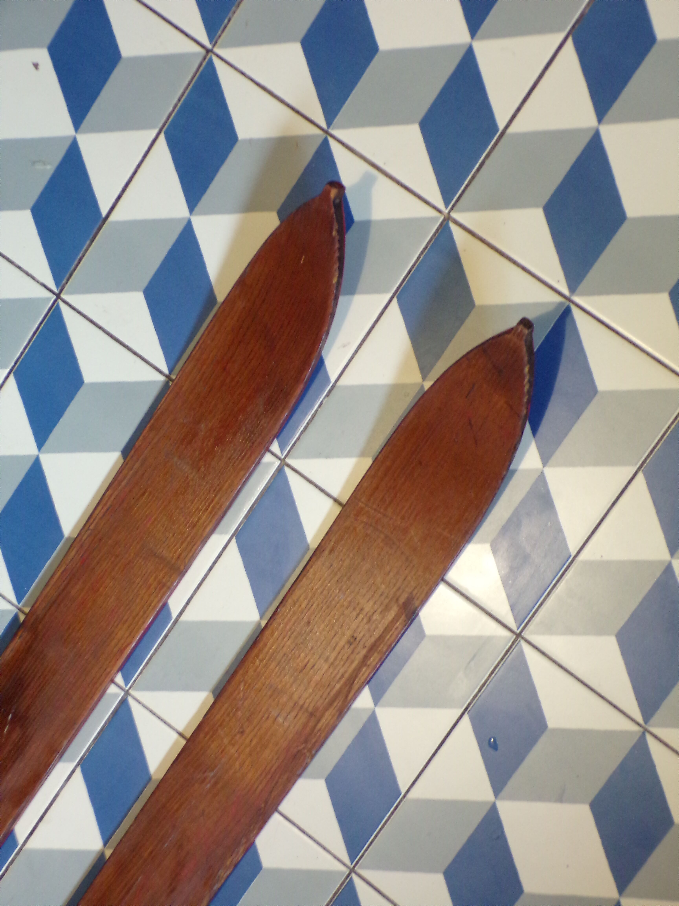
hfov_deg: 26.1
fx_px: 1465
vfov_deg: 34.3
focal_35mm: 56
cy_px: 453
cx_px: 340
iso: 400
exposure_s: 1/4
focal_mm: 10.1
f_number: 3.7
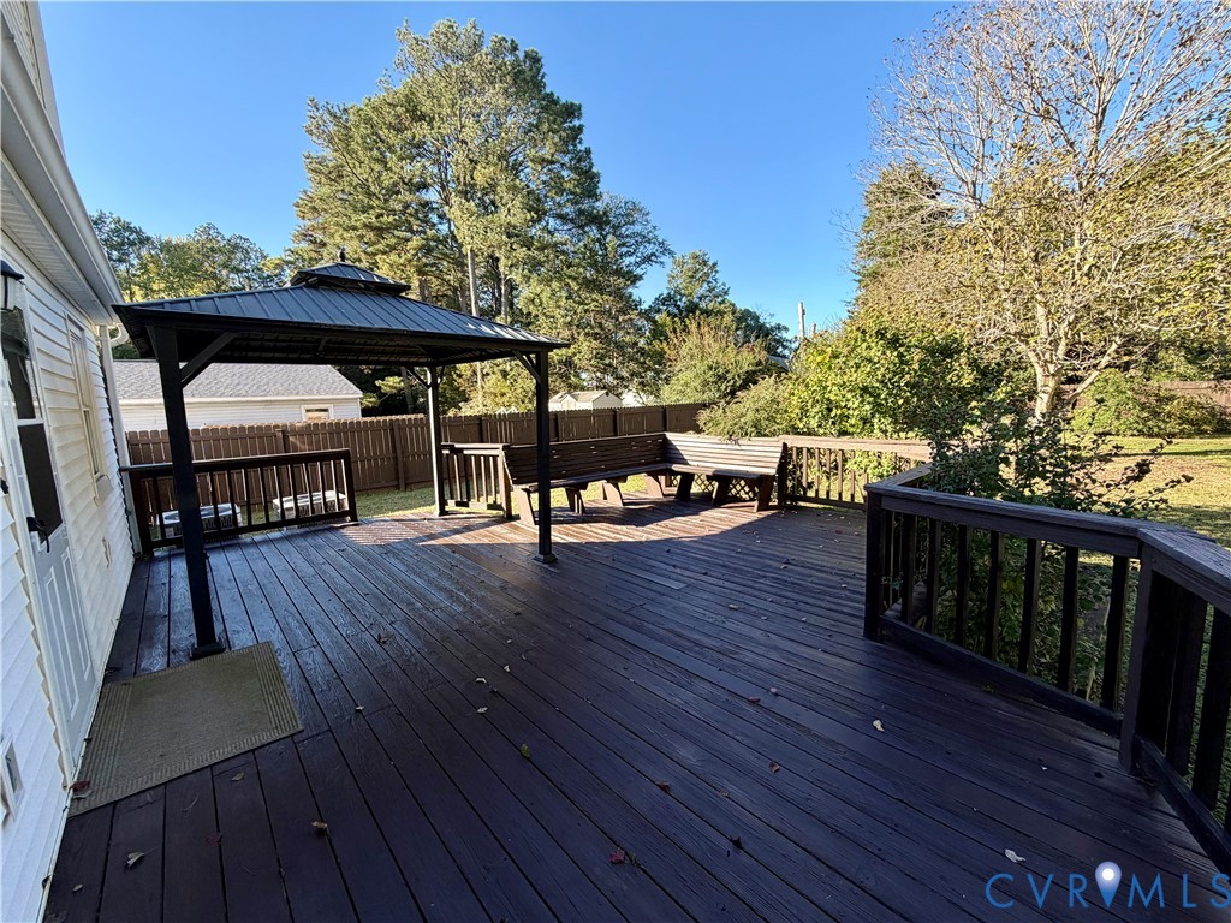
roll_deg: +2.0
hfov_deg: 102.1
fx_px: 498
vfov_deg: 85.7
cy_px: 462
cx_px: 616
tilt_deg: -7.0
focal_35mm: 14
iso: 50
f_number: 2.2
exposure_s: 1/333
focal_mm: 2.22
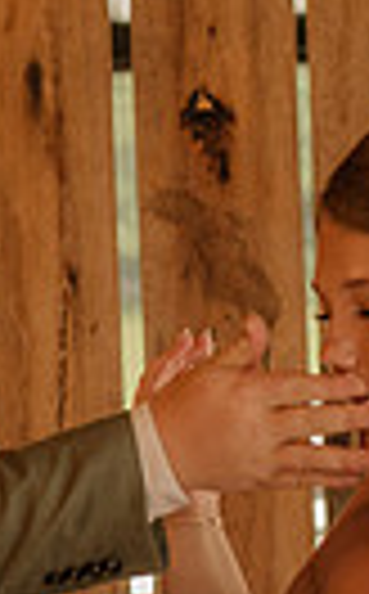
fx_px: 3006
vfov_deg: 11.2
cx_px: -125
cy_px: 518
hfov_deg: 7.0
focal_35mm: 186
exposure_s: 1/200
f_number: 2.5
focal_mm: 35
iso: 640
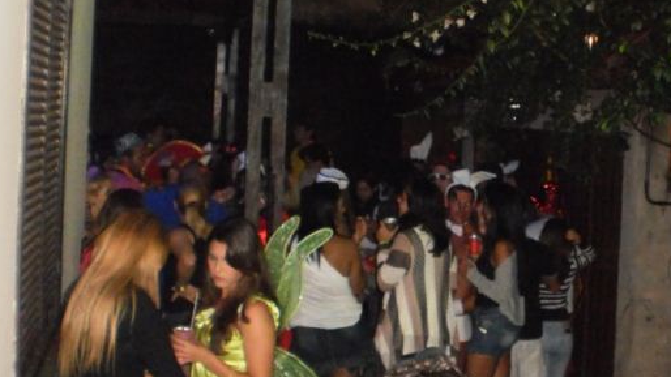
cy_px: 104
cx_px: 445
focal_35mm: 61
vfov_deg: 19.6
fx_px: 1085
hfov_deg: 34.1
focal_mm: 6.3
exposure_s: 1/30
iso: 800
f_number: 3.1
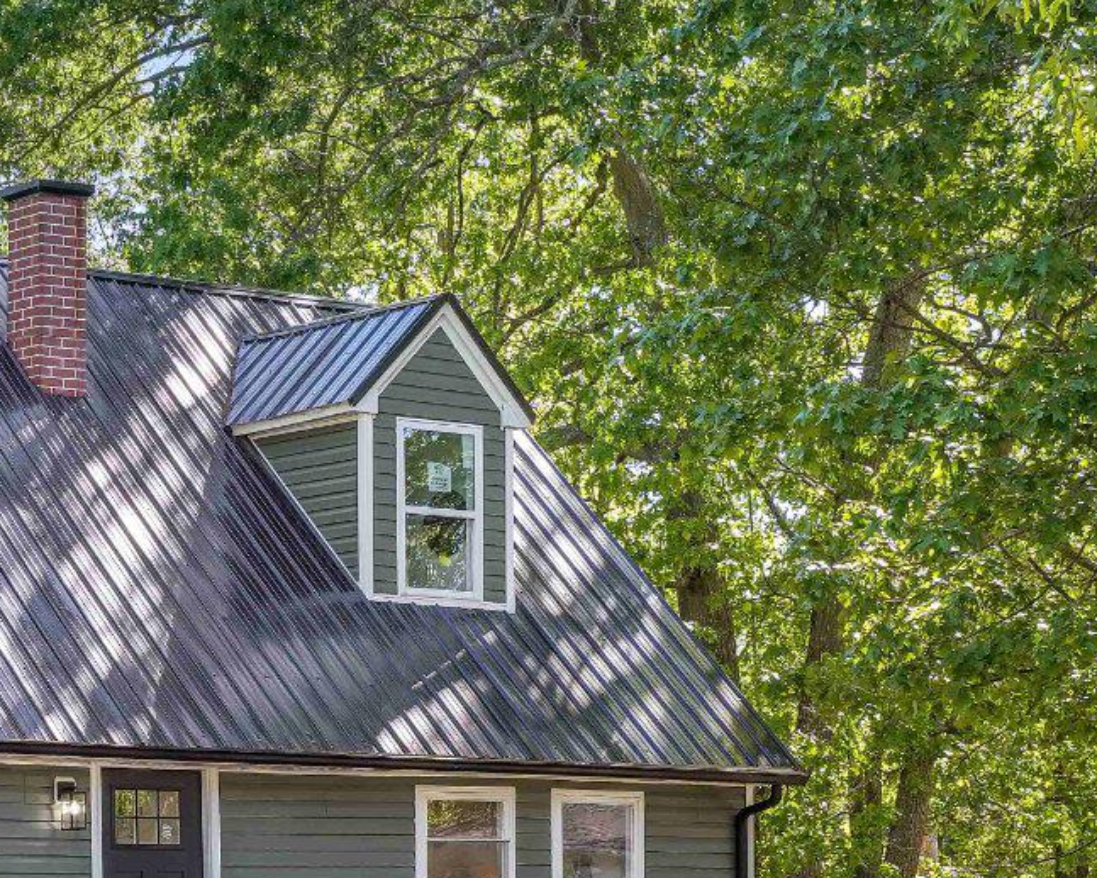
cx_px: -76
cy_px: 906
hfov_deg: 18.9
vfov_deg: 15.4
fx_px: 3183
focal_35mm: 98
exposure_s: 1/13
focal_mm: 33
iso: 250
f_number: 7.1
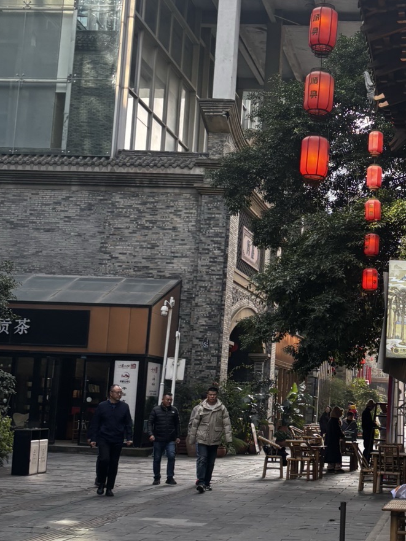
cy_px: 290
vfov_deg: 32.7
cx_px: 365
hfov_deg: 24.1
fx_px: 922
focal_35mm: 59
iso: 40
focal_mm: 5.96
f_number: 1.6
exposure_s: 1/233
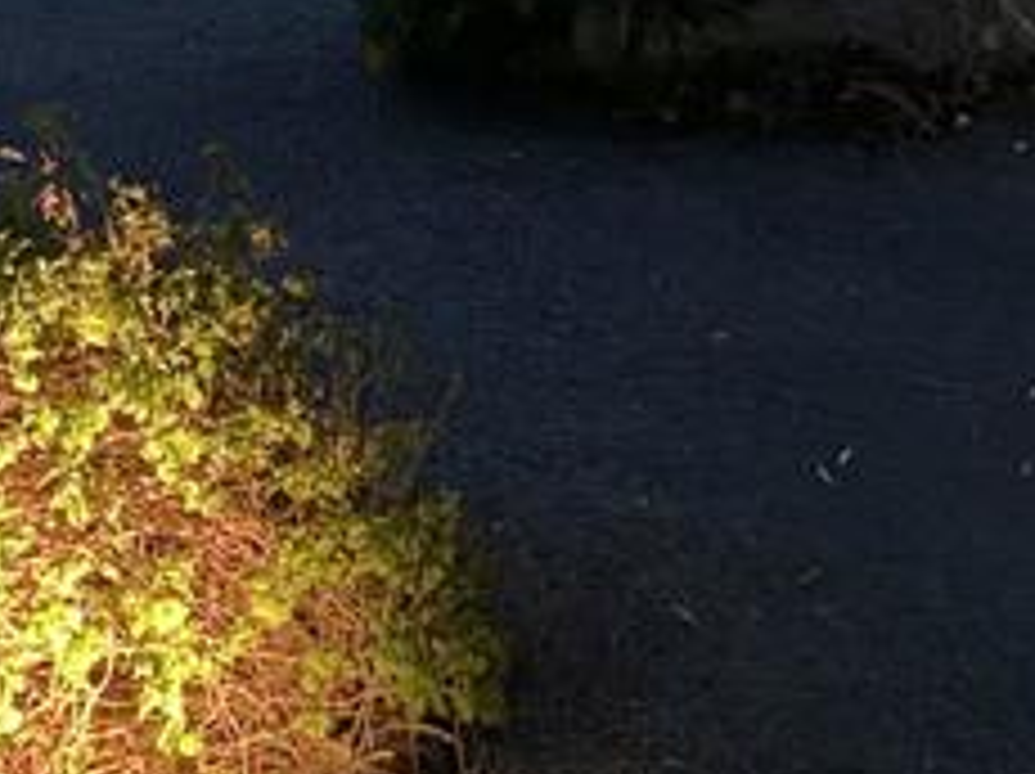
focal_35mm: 107
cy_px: -418
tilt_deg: -6.7
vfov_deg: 13.0
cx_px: -108
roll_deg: -0.9
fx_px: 3196
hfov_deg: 17.7
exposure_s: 1/9
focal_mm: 6.76
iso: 1250
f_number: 1.78
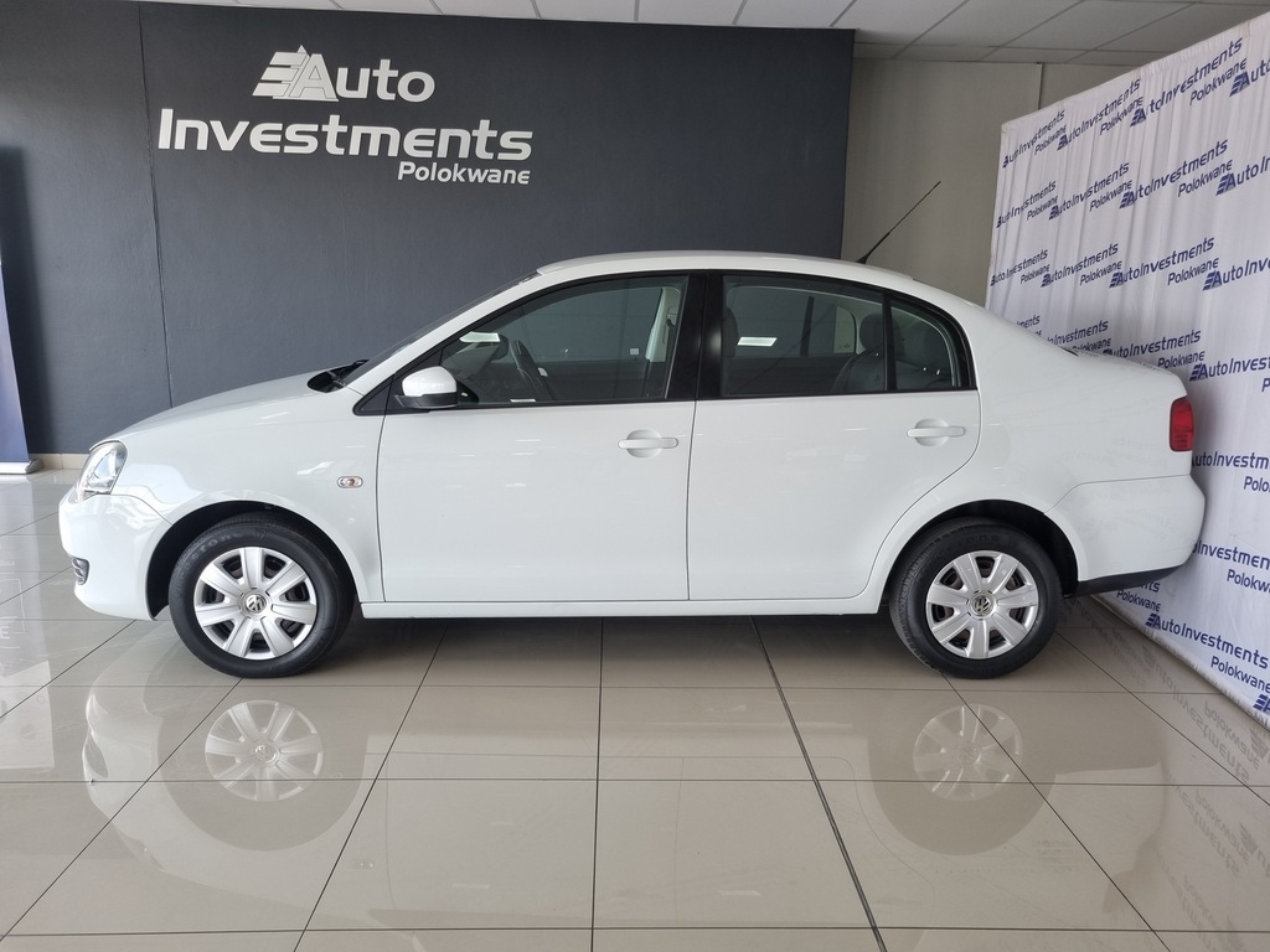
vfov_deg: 53.1
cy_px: 476
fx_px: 954
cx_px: 635
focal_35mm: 26
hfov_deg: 67.3
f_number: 1.8
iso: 64
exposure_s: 1/100
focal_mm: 5.4
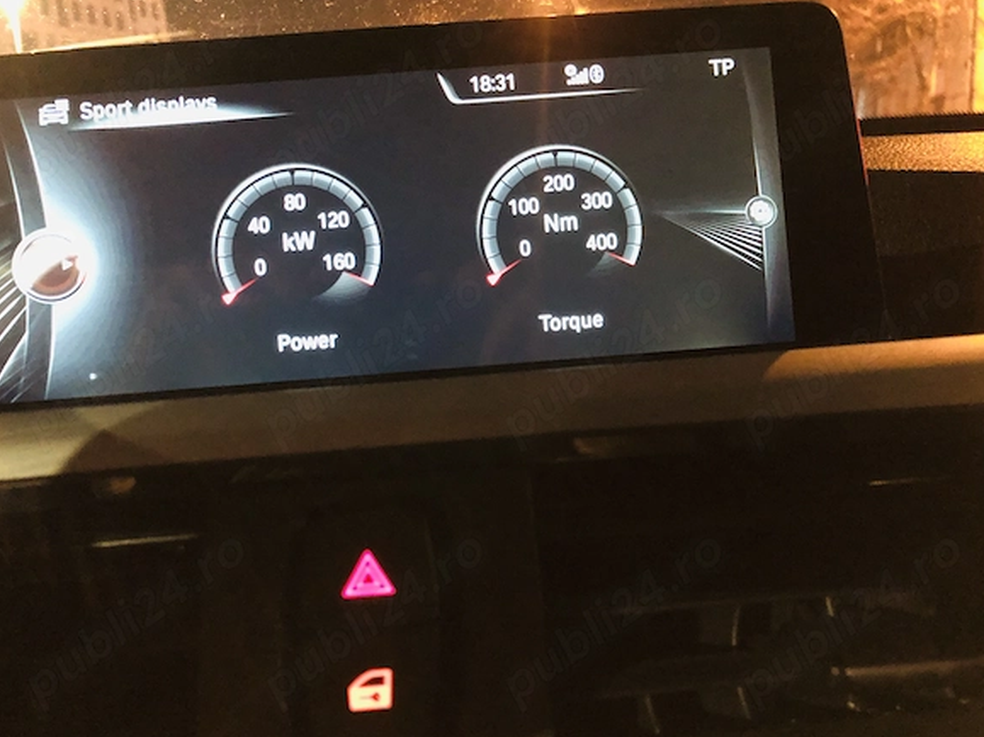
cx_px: 493
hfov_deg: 61.7
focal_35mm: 29
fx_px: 824
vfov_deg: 48.2
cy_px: 377
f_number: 1.8
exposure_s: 1/4
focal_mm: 3.99
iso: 800
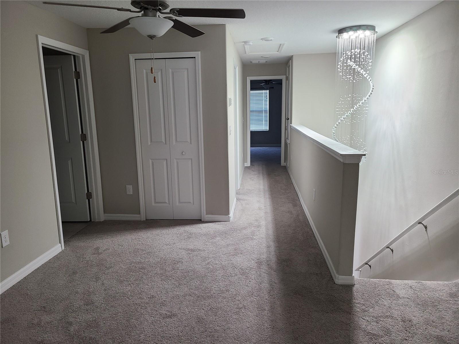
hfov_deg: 67.3
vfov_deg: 53.1
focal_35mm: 26
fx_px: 345
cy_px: 172
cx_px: 230
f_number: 1.8
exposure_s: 1/40
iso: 160
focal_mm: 5.4
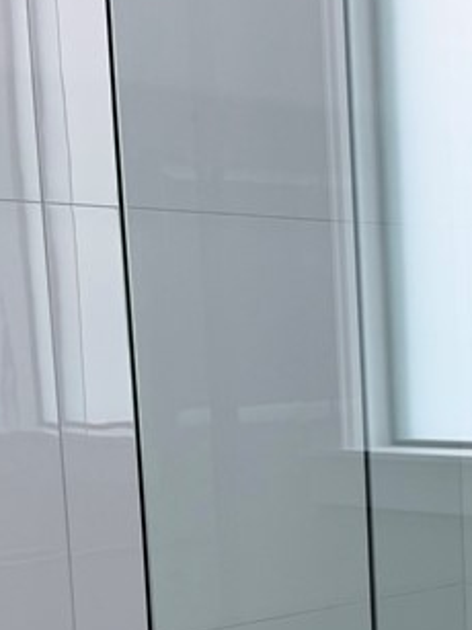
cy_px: 560
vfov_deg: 23.8
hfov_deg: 17.8
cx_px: 503
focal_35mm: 80
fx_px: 1455
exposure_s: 1/120
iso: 80
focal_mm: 6.76
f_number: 1.78
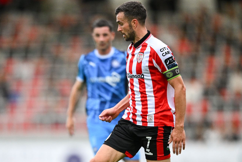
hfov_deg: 3.4
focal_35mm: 614
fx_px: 4128
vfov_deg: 2.2
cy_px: 121
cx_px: 78
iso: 2500
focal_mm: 400
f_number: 2.8
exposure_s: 1/2000
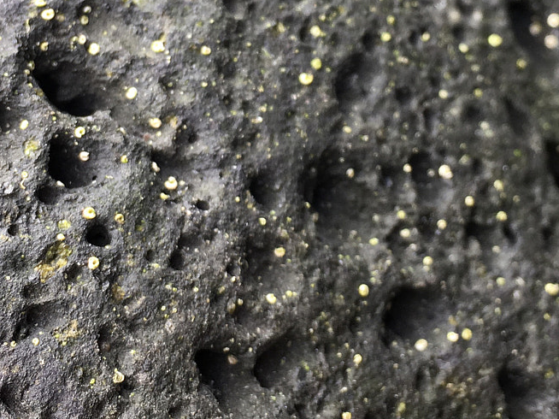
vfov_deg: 20.5
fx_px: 1146
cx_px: 304
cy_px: 92
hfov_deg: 27.4
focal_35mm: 71
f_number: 2.2
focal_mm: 4.15
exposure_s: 1/100
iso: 32
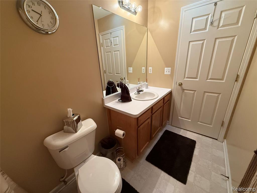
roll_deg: +2.2
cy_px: 96
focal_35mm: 14
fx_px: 104
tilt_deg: -18.2
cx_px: 128
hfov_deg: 102.1
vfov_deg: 85.7
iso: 320
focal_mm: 2.22
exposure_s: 1/60
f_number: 2.2
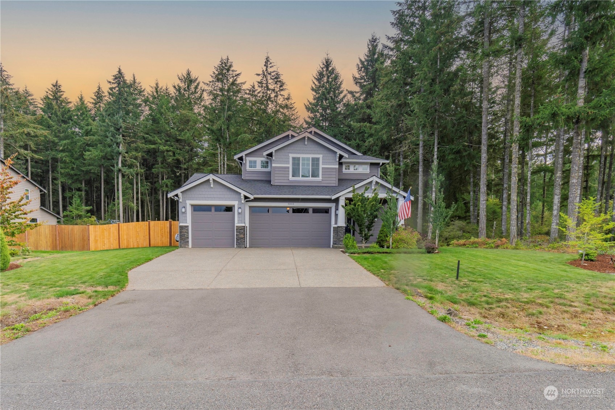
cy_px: 205
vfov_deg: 67.4
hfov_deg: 90.0
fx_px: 307
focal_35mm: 18
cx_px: 308
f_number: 9
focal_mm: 12
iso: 250
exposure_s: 1/160
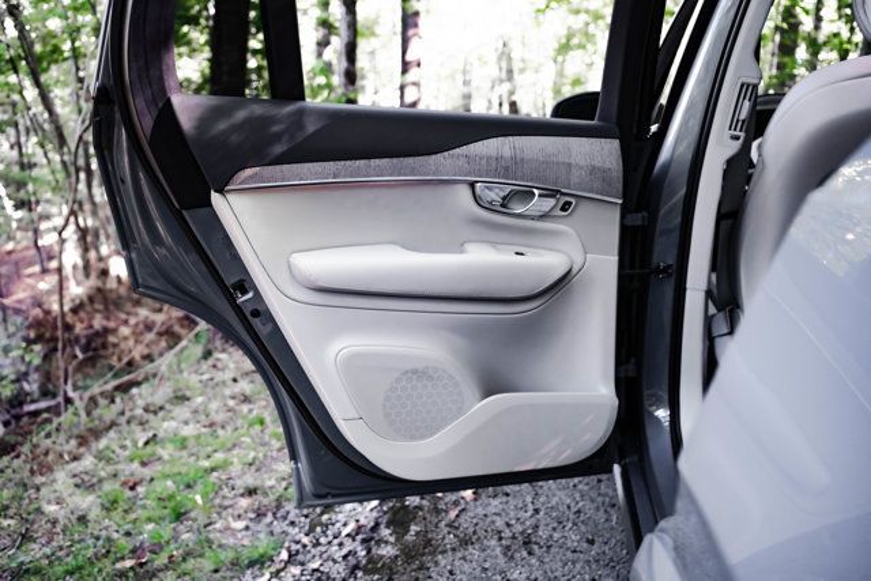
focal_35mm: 28
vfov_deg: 46.4
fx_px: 678
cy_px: 290
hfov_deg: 65.5
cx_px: 436
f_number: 2.8
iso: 1600
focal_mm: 28
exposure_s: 1/200
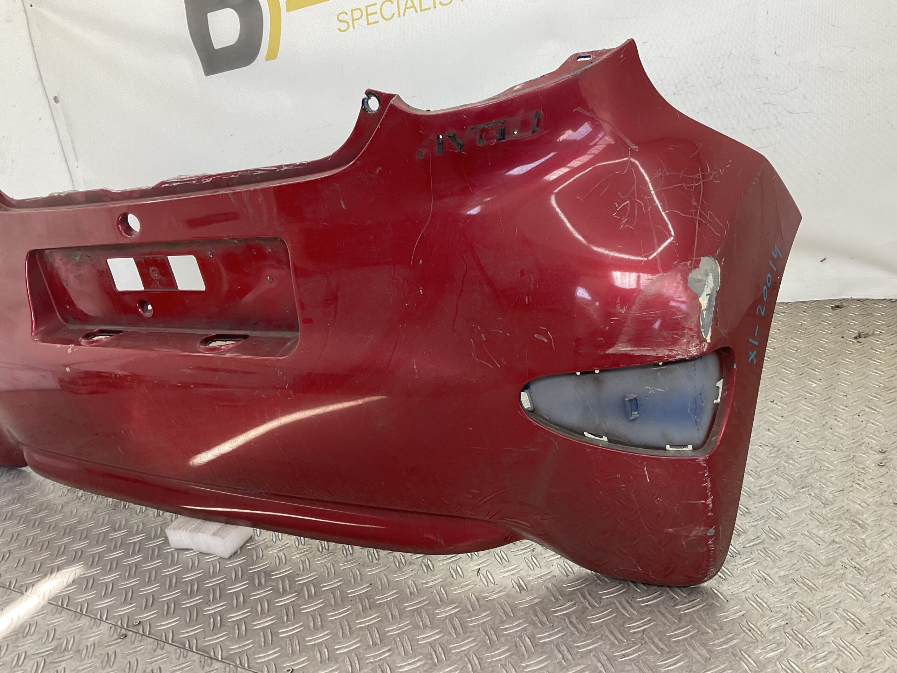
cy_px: 336
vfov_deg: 48.2
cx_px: 448
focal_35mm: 29
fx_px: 751
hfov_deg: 61.7
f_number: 1.8
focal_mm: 3
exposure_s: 1/100
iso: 25
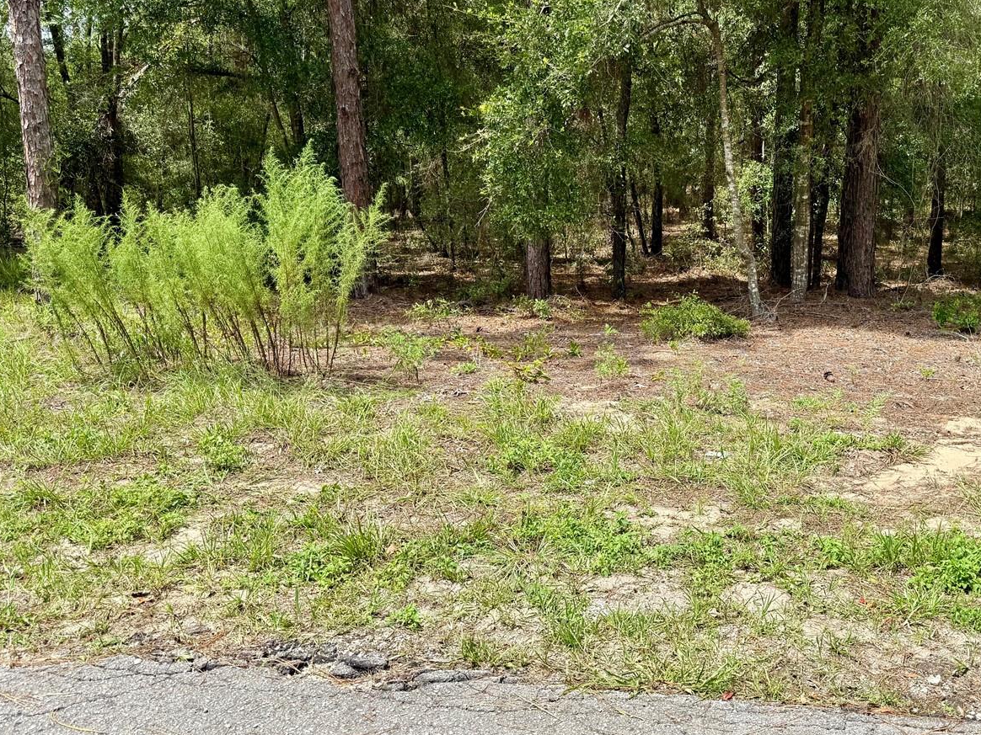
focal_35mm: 33
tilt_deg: -10.1
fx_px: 935
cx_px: 651
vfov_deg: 42.8
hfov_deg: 54.3
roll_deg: -0.6
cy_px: 300
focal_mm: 6.76
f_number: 1.78
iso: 80
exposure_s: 1/2703
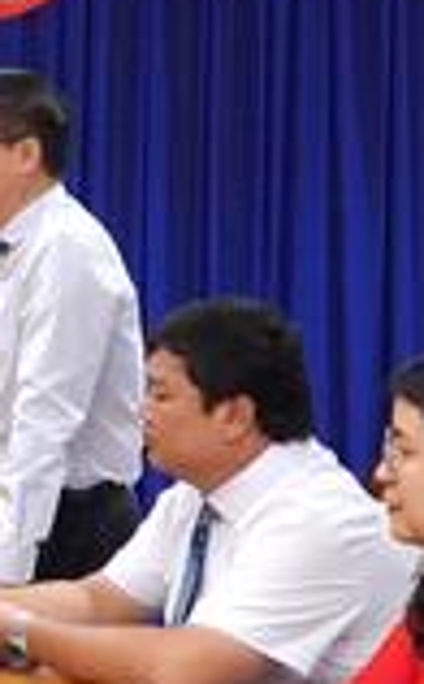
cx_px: -355
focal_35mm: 89
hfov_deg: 13.1
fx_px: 1660
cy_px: 305
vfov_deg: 23.3
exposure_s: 1/160
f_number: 4
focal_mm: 23
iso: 4000
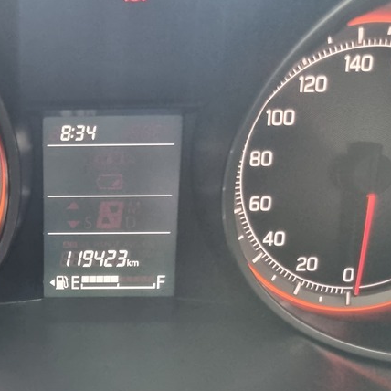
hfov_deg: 29.4
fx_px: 703
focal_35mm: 55
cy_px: 331
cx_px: 19
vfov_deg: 30.1
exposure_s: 1/44
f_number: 1.8
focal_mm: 5.4
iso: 500
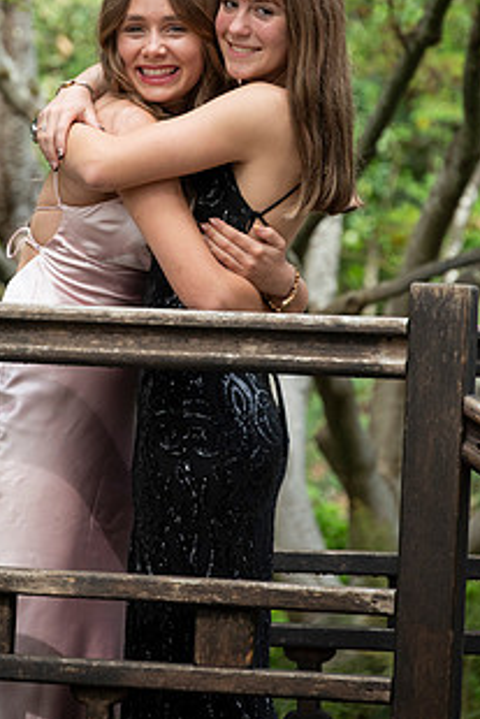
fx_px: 5793
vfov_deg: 7.1
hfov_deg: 4.7
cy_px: 218
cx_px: 174
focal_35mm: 290
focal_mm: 200
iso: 1250
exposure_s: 1/800
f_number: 6.3
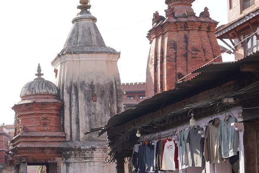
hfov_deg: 23.6
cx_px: -22
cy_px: 148
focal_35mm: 81
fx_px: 583
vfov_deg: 16.7
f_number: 8
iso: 100
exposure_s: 1/100
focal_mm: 24
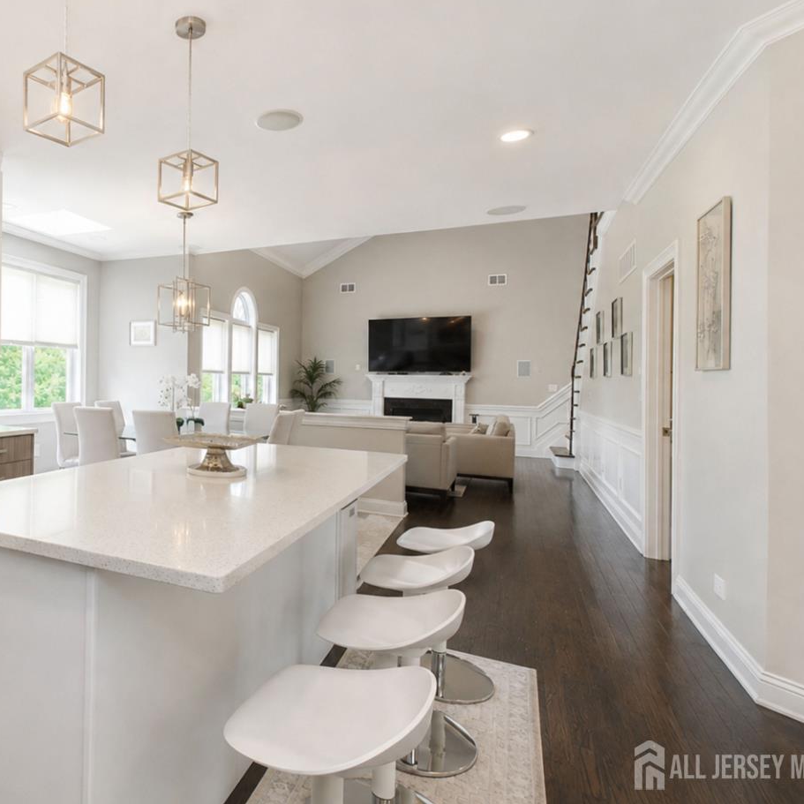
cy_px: 364
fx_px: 552
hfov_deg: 67.1
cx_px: 191
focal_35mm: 21
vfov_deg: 72.0
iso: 1600
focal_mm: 10
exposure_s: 1/100
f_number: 9
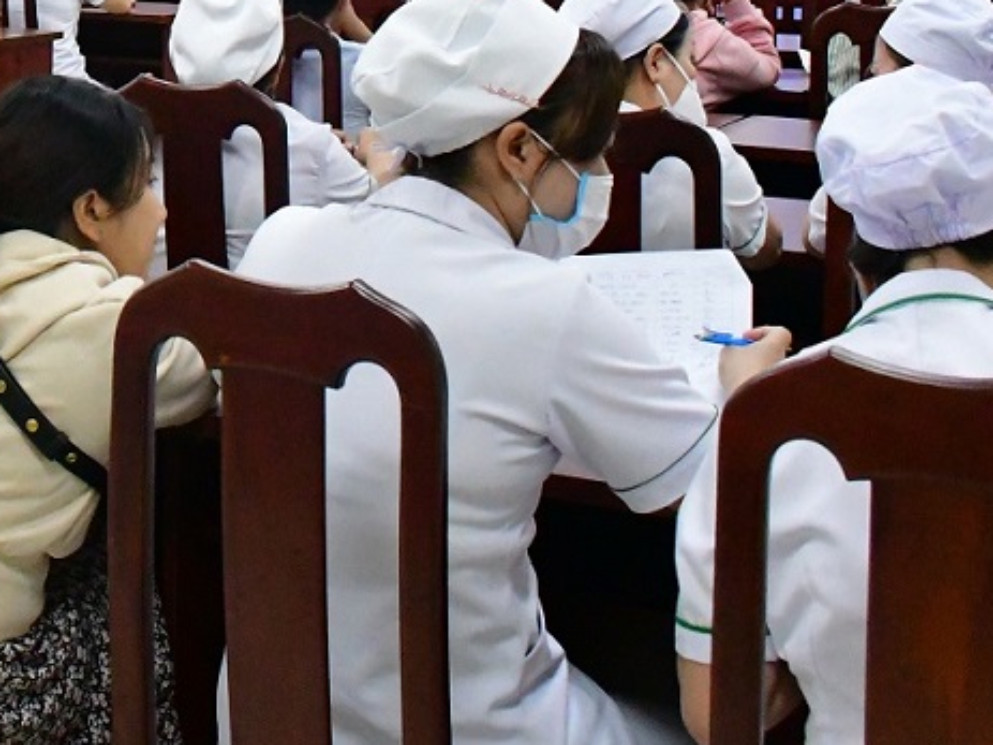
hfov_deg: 23.8
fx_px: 2151
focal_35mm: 75
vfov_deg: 18.4
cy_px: -202
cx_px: -177
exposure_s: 1/500
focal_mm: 18
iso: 10000
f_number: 5.6
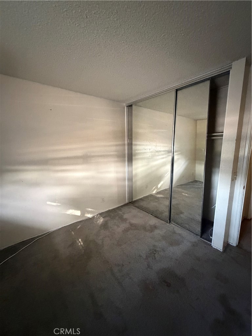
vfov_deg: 102.1
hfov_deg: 85.7
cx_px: 126
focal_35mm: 14
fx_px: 136
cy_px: 168
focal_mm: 2.22
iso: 1000
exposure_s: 1/40
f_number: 2.2
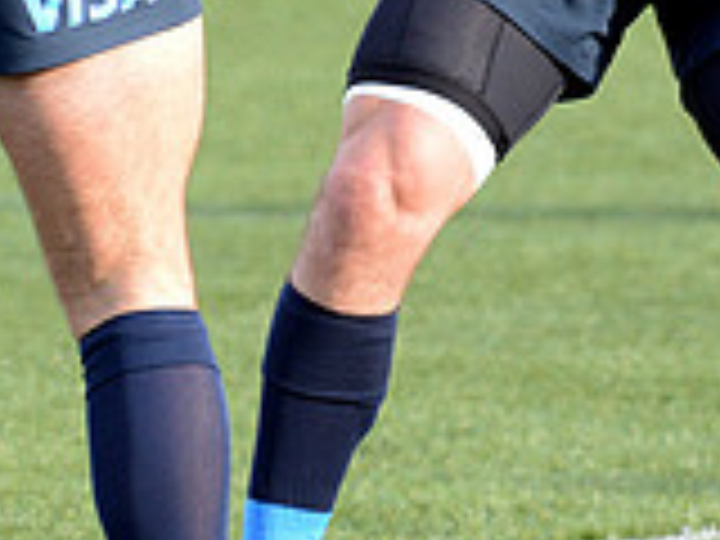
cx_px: 351
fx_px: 10129
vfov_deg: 3.0
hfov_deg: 4.1
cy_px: -286
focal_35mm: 487
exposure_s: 1/800
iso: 800
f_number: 4
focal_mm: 140
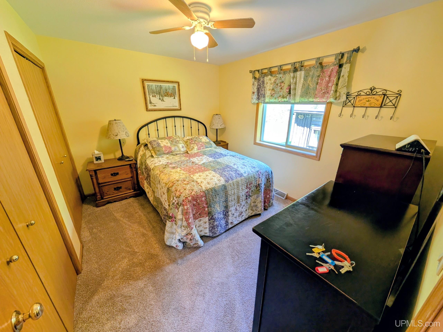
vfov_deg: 94.5
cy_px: 166
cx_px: 222
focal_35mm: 12
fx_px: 154
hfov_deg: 110.5
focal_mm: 2.02
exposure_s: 1/39.3
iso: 68
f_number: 1.7
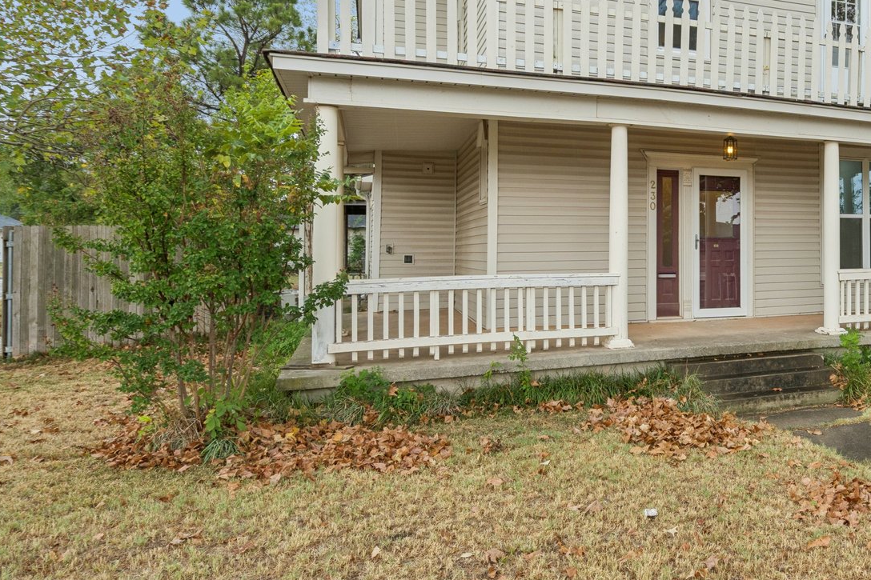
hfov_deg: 54.0
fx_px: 774
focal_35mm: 32
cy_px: 234
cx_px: 718
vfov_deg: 40.9
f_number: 8
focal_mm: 17
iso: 200
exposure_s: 1/40
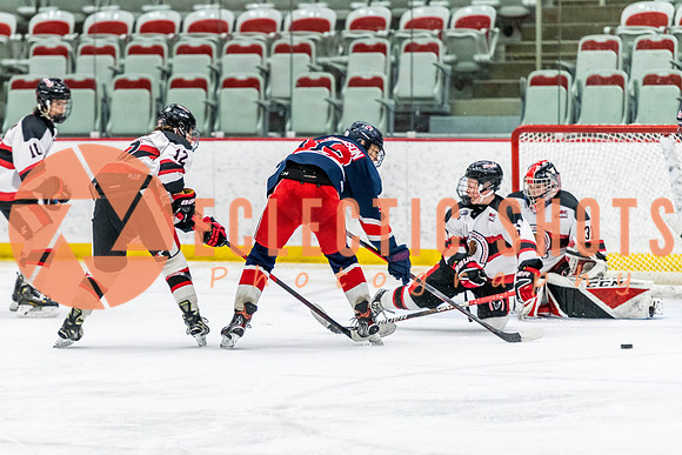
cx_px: 275
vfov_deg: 6.0
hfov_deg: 9.0
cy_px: 228
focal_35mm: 230
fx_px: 4355
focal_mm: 185
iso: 2800
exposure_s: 1/640
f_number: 2.8
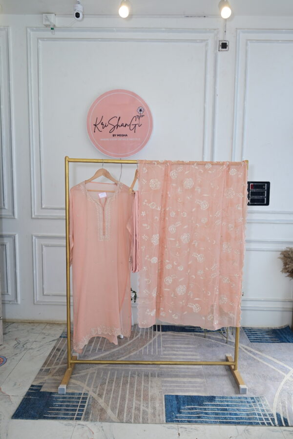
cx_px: 146
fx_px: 354
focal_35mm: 29
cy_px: 220
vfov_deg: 63.6
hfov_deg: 45.0
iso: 320
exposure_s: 1/160
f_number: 6.3
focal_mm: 29
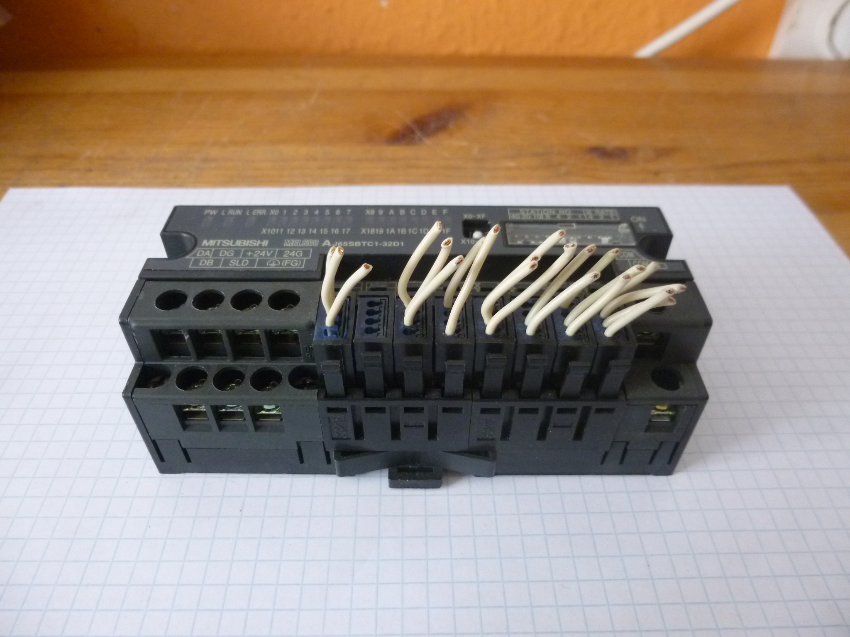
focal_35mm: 25
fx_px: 614
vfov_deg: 54.9
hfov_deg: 69.4
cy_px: 318
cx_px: 425
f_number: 3.1
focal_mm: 4.5
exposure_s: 1/60
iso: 400
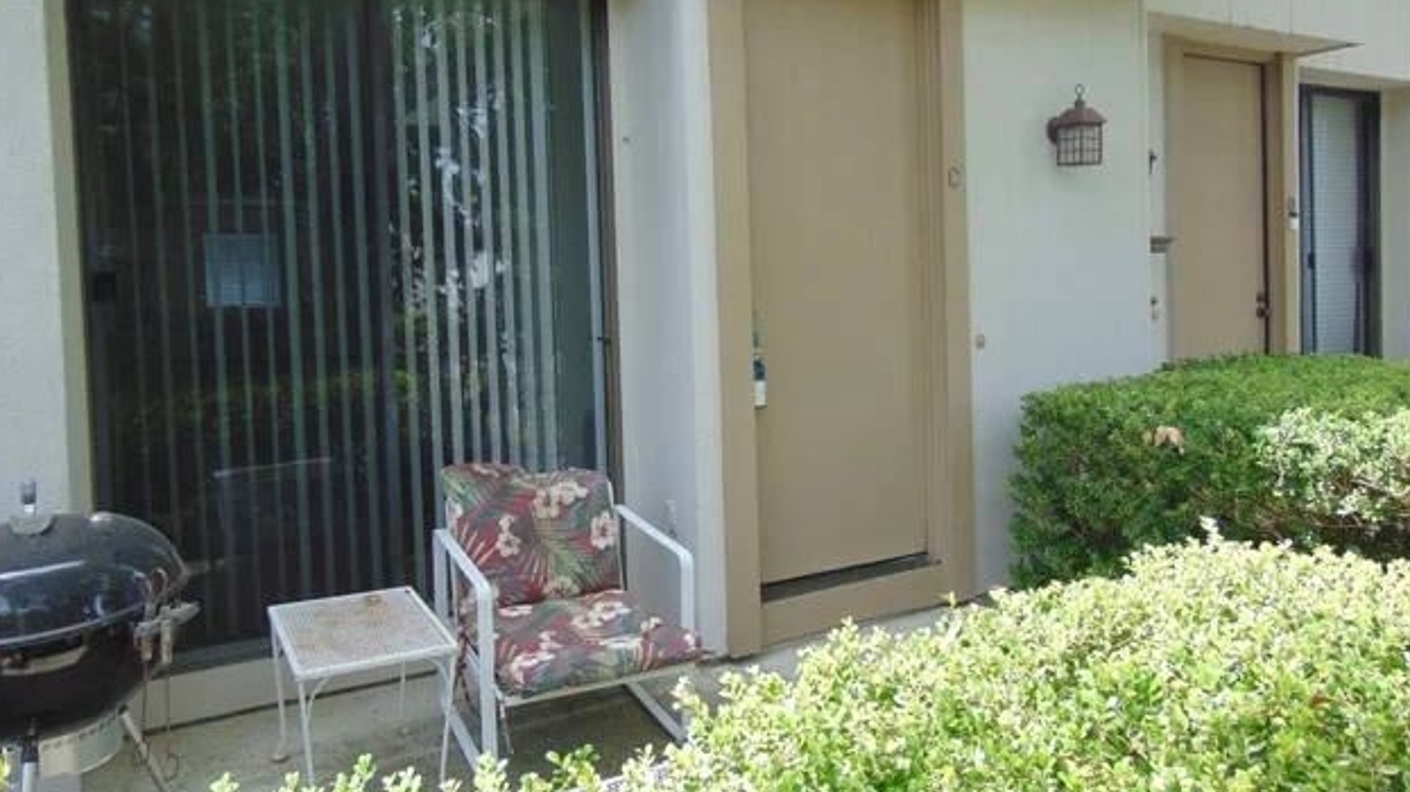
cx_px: 695
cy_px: 337
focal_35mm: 28
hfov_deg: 67.9
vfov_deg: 41.4
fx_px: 1047
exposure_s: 1/200
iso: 80
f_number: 3
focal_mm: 4.5
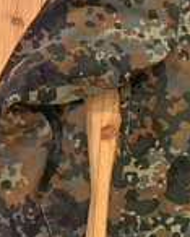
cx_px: 262
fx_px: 611
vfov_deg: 21.9
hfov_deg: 16.5
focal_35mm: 87
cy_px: 156
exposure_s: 1/33
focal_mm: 5.96
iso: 400
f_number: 1.6
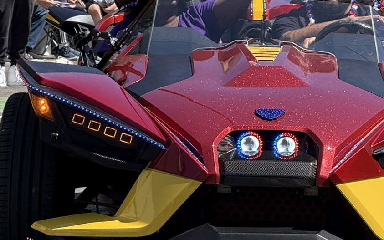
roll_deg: -0.8
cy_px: 102
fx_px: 3234
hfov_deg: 6.8
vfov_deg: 4.3
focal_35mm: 309
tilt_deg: -3.9
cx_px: 230
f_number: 2.8
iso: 64
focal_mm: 15.66
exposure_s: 1/776
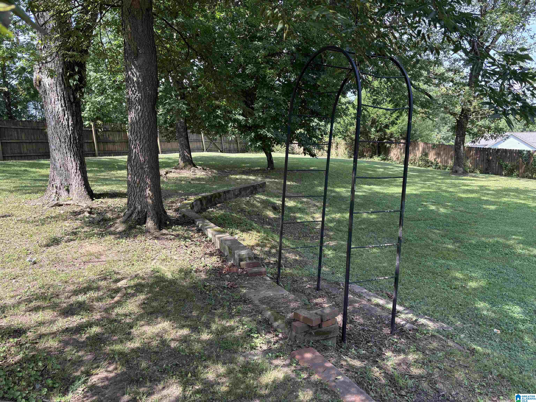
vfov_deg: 53.1
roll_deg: +1.0
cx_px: 268
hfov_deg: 67.3
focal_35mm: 26
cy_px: 201
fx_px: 403
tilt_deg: -10.3
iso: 50
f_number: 1.6
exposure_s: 1/377
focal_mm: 5.96
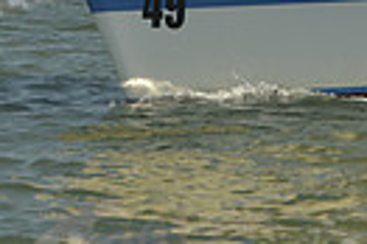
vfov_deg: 3.1
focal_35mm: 435
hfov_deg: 4.7
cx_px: 420
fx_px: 4429
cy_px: -212
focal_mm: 98
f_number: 7.1
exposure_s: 1/640
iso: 200
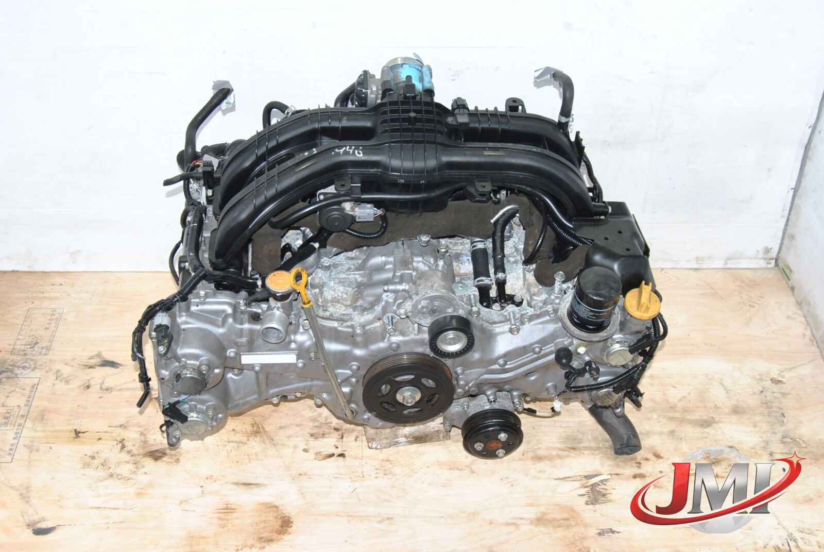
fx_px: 1066
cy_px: 276
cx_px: 412
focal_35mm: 46
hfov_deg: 42.3
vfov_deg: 29.0
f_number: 10
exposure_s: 1/200
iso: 800
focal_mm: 31
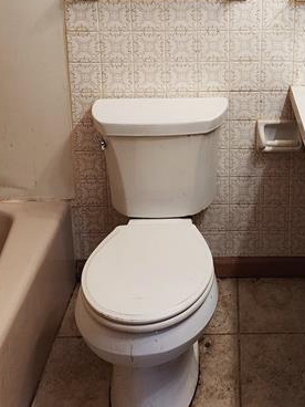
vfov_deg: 37.2
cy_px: 44
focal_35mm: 48
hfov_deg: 29.9
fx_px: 564
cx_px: 222
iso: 125
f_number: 1.8
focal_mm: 6.4
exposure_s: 1/120
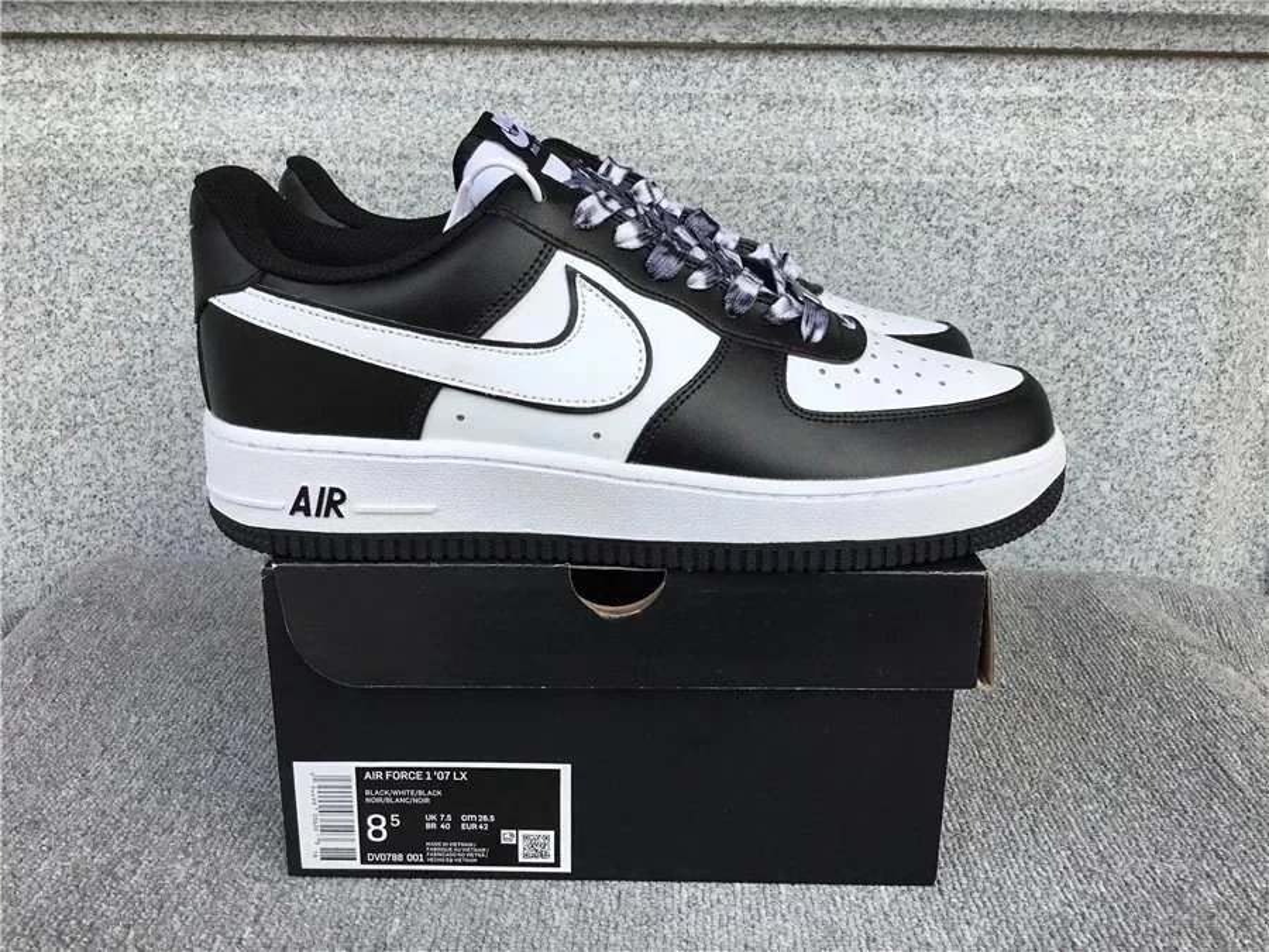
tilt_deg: -15.2
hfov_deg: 58.4
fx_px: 1136
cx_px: 634
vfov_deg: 45.4
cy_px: 476
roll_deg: -0.7
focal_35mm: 31
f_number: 2.4
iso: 25
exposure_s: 1/168
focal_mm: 3.3
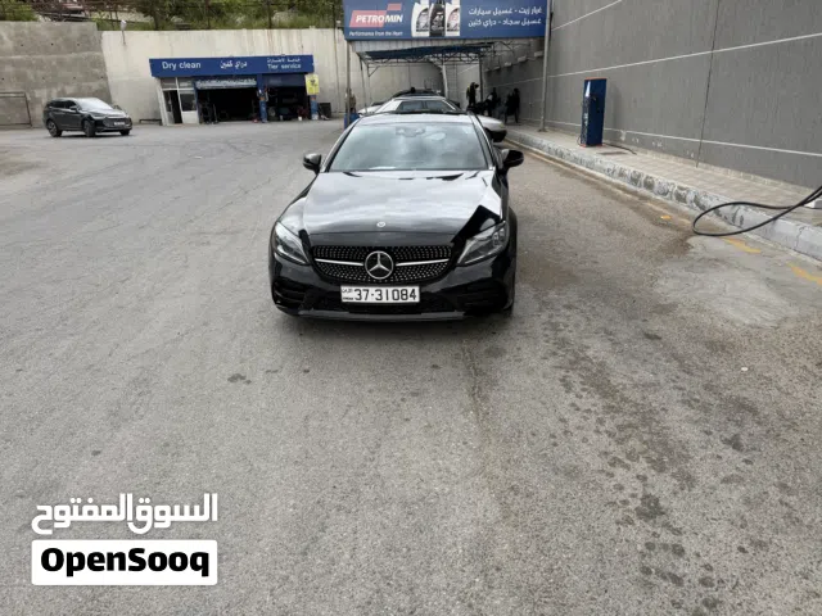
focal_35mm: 24
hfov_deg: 71.6
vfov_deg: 56.8
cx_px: 411
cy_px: 308
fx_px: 570
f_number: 1.78
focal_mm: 6.76
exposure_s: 1/979
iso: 80
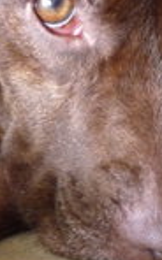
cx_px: 100
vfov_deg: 13.6
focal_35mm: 154
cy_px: 62
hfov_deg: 8.5
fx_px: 1092
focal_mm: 7.1
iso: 400
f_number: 4
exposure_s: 1/8
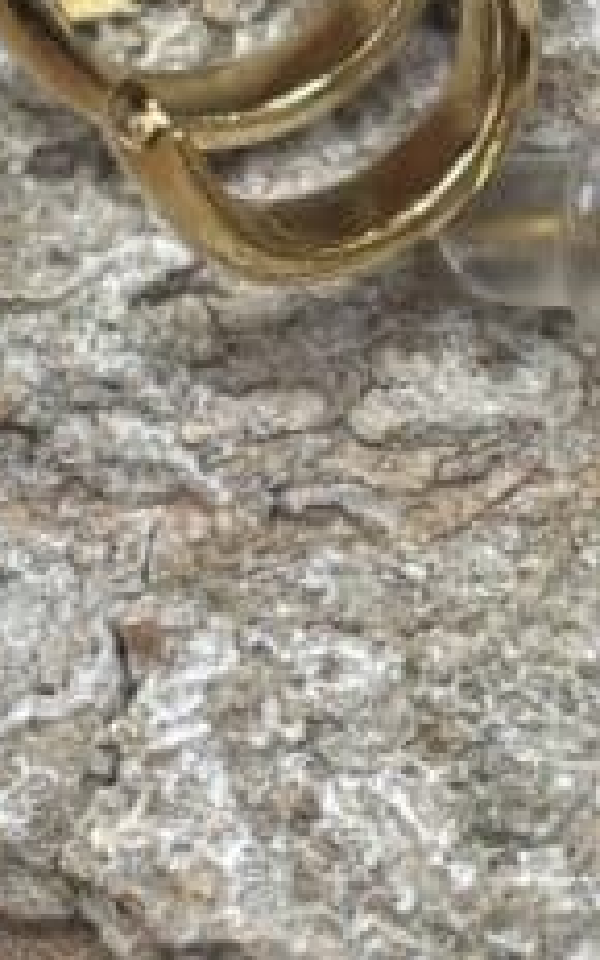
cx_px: 604
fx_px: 6358
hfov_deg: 5.4
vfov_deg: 8.6
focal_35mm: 243
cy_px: 240
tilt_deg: -52.4
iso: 64
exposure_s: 1/50
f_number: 1.6
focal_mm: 5.96
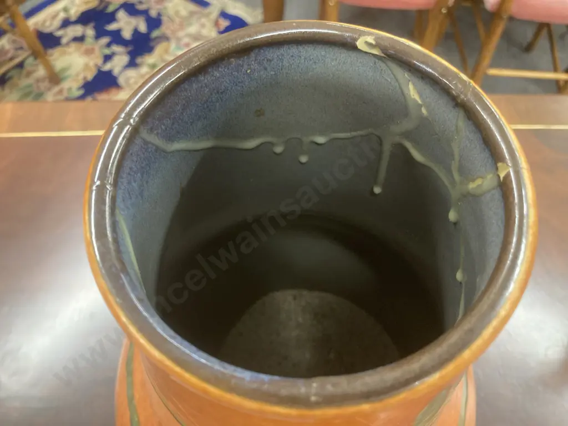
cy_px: 213
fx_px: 459
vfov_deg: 49.7
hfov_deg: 63.4
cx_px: 284
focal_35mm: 28
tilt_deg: -59.5
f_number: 1.8
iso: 250
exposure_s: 1/50
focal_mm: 3.99
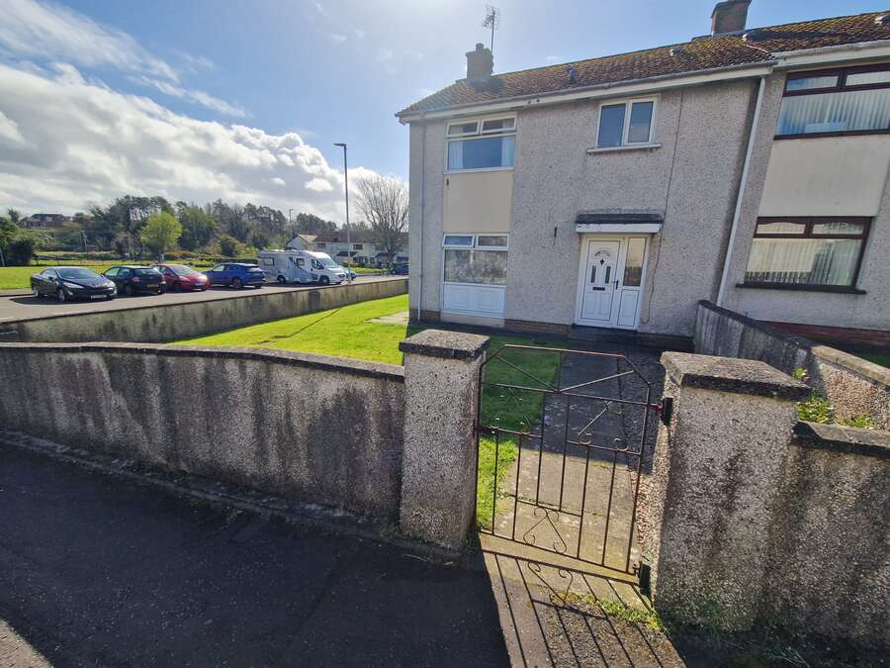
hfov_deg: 106.2
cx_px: 445
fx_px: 334
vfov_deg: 89.9
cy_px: 334
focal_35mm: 13
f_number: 2.2
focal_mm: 2.2
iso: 50
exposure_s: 1/1944
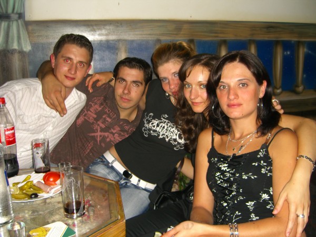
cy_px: 118
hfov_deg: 49.0
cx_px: 158
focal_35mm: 38
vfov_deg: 37.7
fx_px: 347
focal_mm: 7.9
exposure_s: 1/60
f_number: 2.8
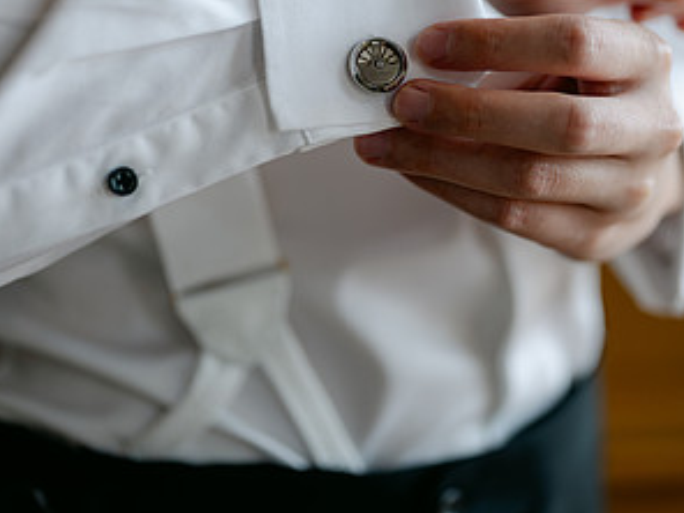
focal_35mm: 73
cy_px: 92
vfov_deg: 19.9
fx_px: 1442
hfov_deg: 26.7
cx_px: 340
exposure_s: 1/250
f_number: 1.8
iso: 64
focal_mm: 50
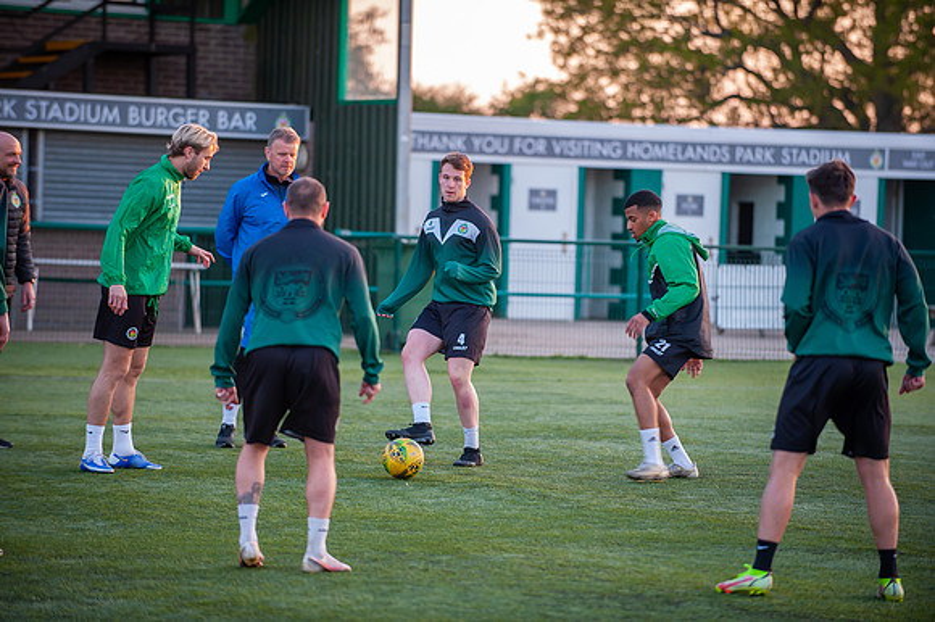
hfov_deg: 11.8
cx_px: 468
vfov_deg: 7.8
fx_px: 4542
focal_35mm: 175
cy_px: 311
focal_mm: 175
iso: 800
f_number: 2.8
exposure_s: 1/250
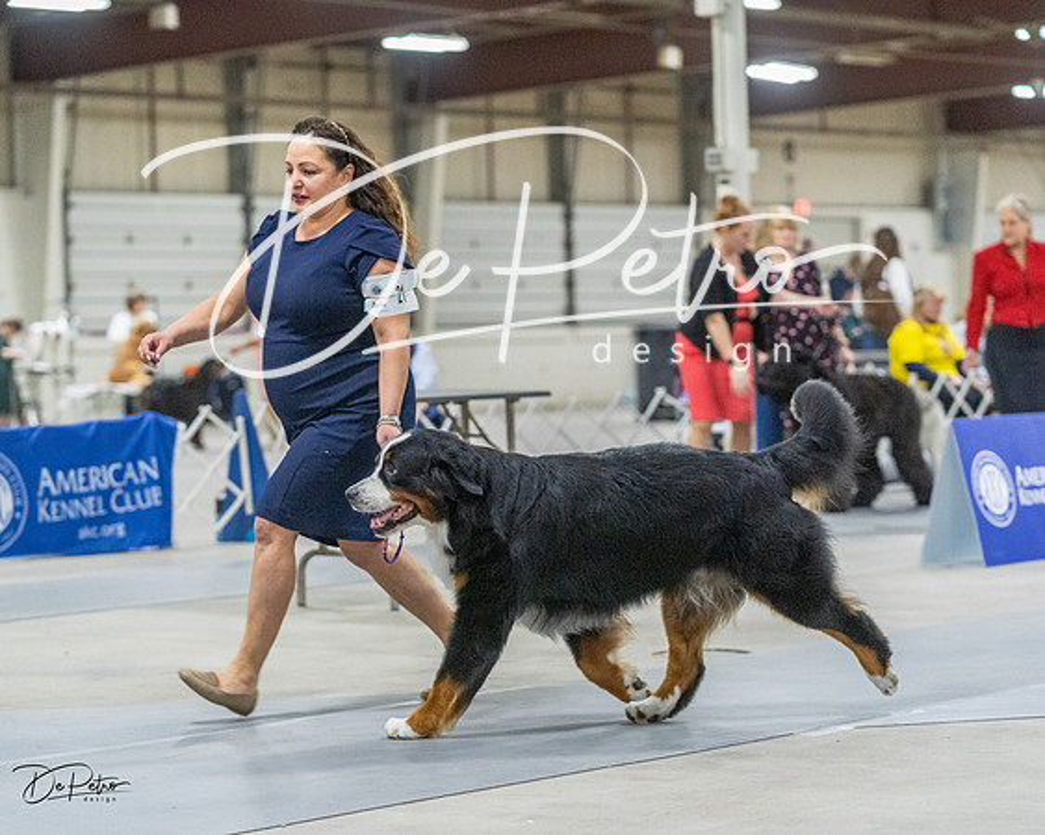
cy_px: 418
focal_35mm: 107
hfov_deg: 18.0
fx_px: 3308
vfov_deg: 14.4
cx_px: 522
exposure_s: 1/320
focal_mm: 95
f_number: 3.2
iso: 6400
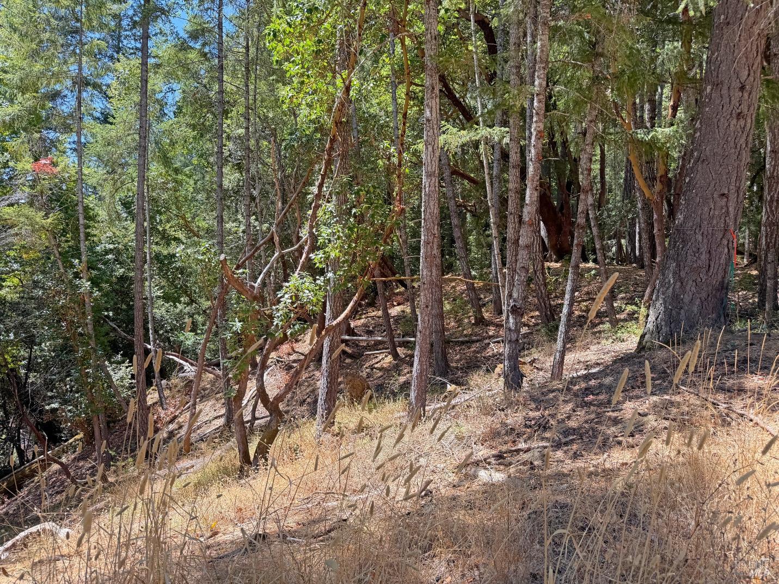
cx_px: 390
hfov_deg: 71.6
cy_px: 292
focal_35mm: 24
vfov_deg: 56.8
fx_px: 540
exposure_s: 1/813
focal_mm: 6.76
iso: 80
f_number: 1.78
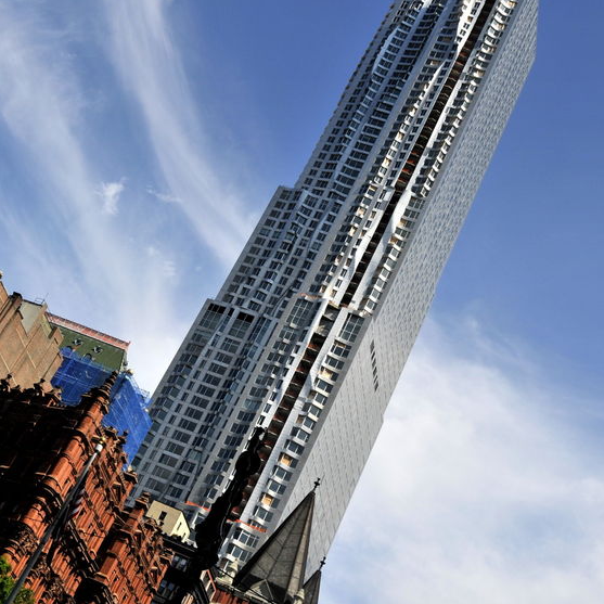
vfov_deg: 28.5
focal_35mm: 60
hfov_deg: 28.7
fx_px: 1178
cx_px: 288
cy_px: 182
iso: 200
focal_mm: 29
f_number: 8
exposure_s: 1/1000
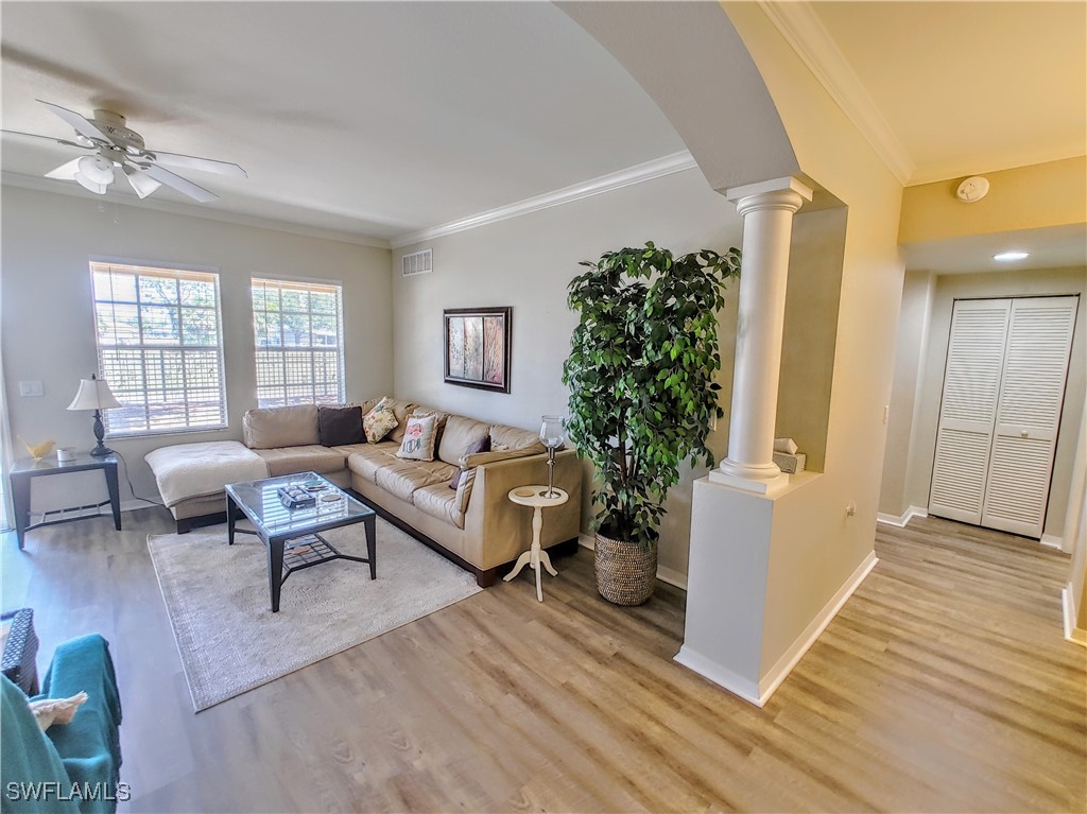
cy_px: 407
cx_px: 544
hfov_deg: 98.2
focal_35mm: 15
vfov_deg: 81.7
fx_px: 471
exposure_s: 1/30
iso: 100
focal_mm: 1.78
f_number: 1.9
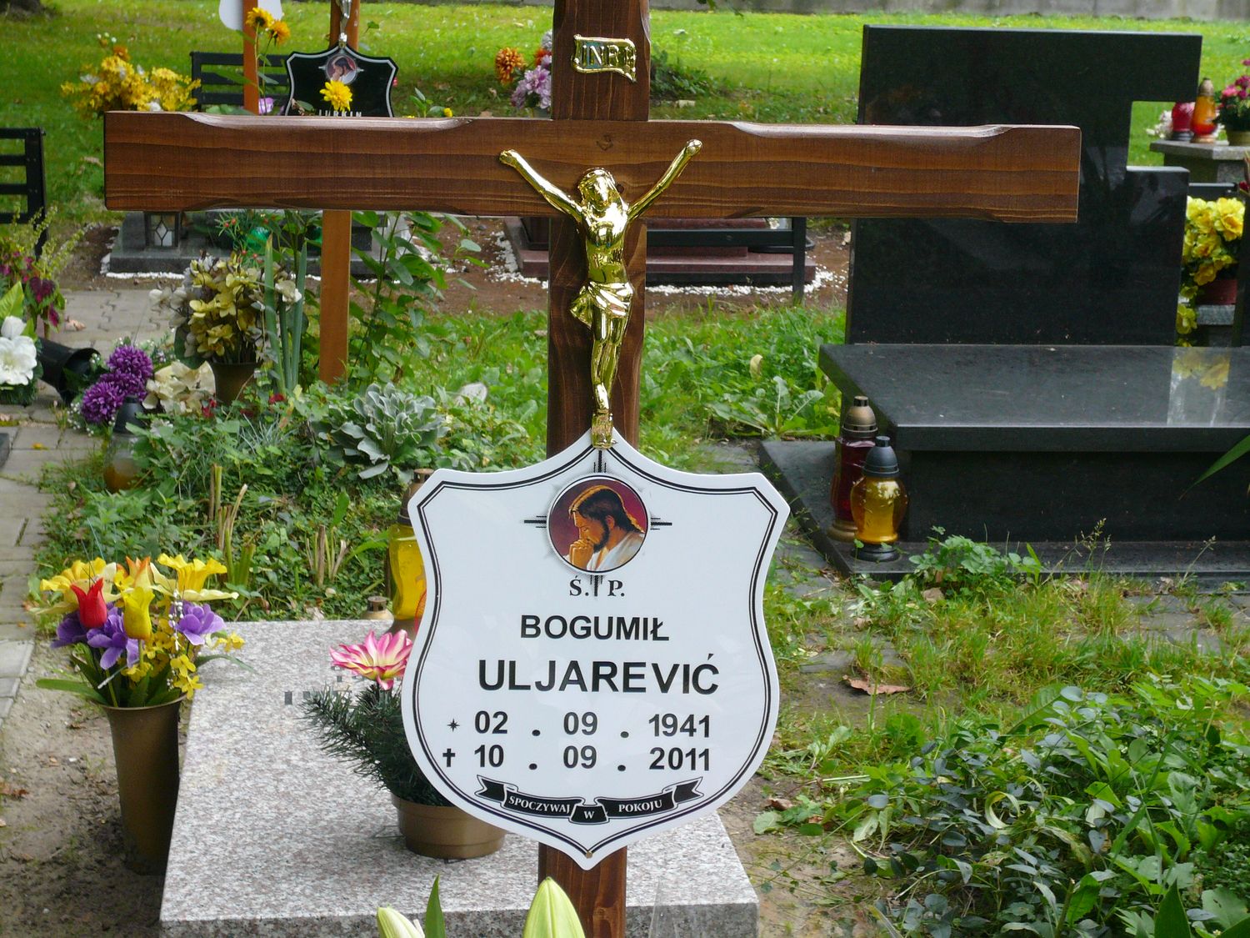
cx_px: 625
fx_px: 2456
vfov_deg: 21.6
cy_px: 469
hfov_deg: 28.6
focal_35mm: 68
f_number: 4.3
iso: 100
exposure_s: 1/80
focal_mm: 11.2
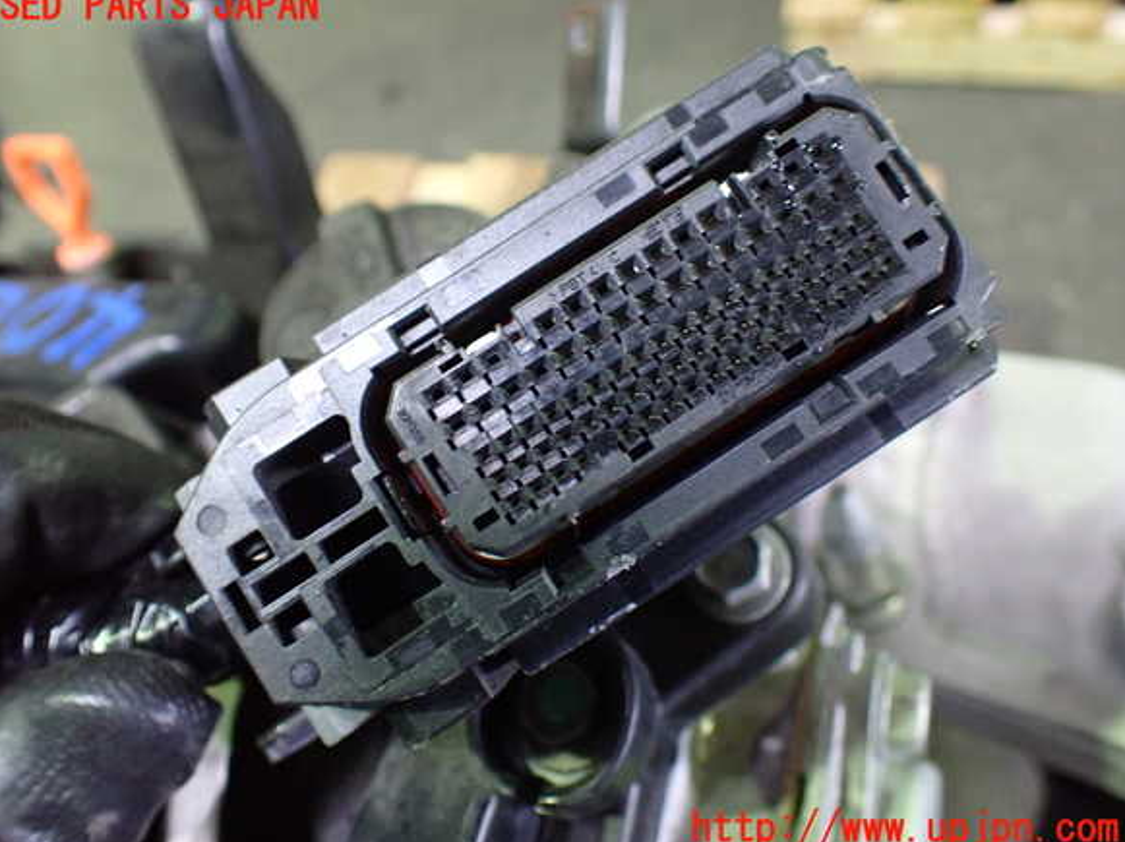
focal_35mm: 31
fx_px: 1007
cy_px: 418
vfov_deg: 45.4
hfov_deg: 58.4
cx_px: 548
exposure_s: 1/30
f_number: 2.3
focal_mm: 5.4
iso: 1000
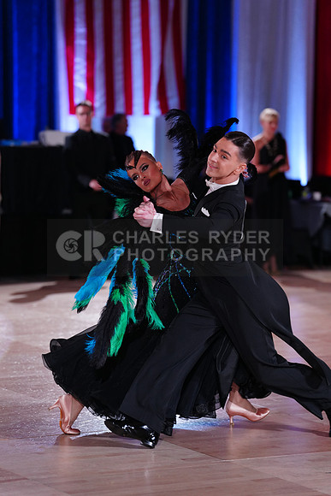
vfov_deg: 16.5
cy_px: 248
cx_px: 166
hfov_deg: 11.1
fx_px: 1709
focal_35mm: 124
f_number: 2.8
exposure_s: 1/400
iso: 1600
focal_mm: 124
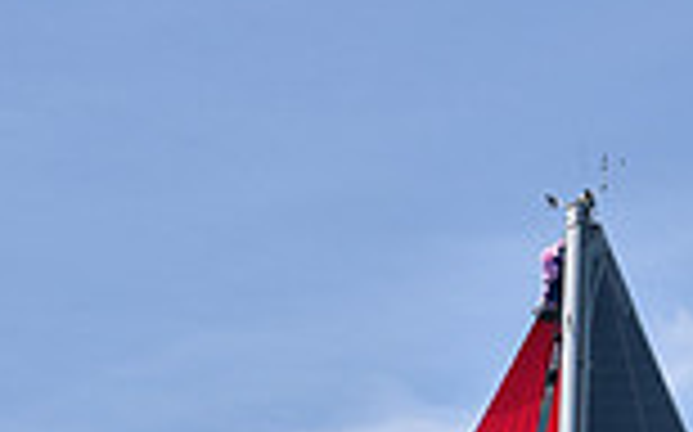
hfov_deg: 7.3
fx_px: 5435
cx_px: 565
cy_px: 1242
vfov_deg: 4.4
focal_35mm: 288
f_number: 7.1
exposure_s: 1/800
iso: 400
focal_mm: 75
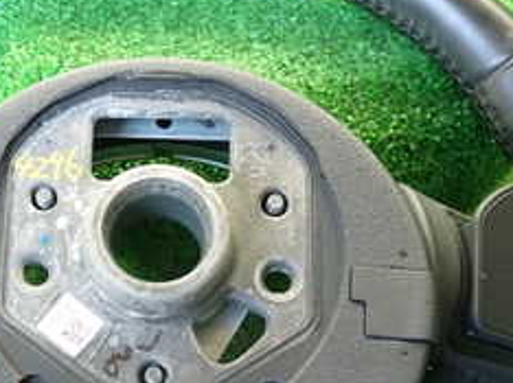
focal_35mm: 77
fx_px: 1140
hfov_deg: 25.1
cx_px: 136
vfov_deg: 18.7
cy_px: 355
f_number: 2.3
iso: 200
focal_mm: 5.4
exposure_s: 1/80
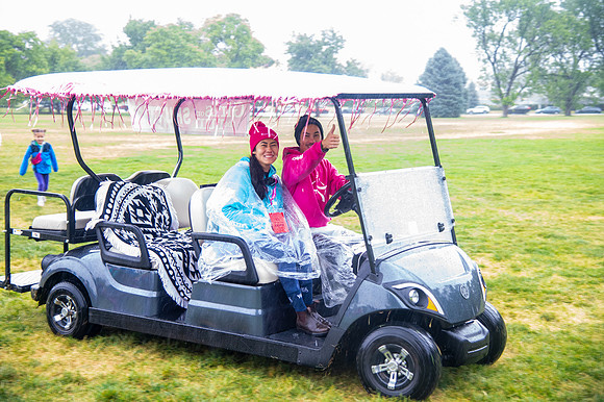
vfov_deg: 24.6
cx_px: 302
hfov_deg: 36.3
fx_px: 922
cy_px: 201
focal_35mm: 55
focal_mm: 55
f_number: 4
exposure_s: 1/160
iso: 3200
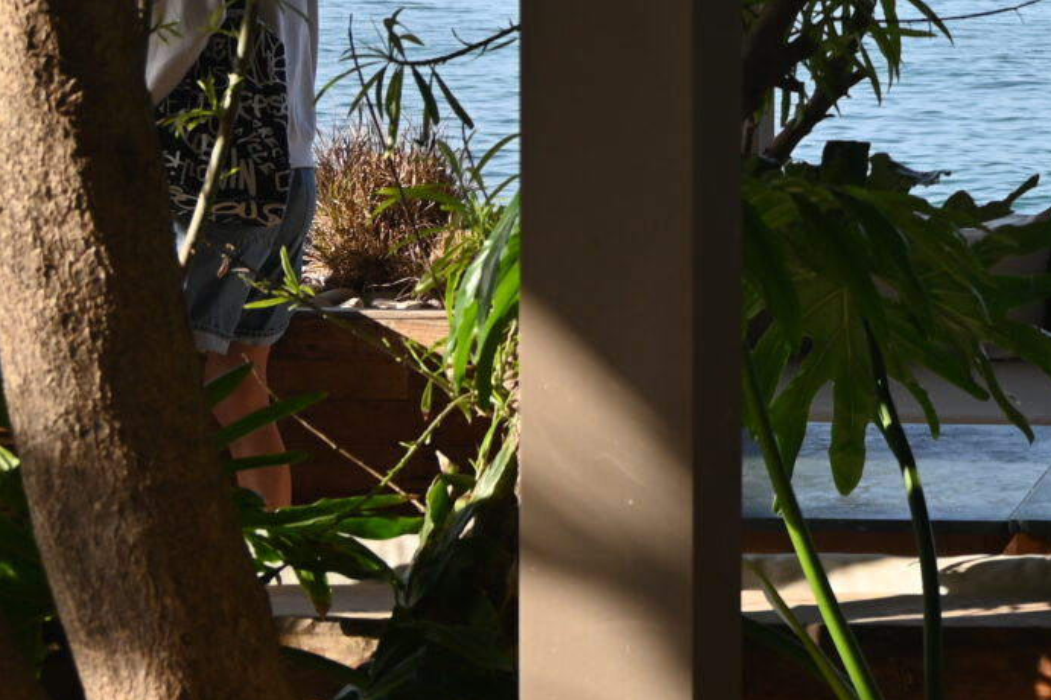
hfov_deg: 13.9
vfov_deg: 9.9
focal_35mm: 137
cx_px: 1653
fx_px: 3998
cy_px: -43
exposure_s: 1/250
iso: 100
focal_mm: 37
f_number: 5.6
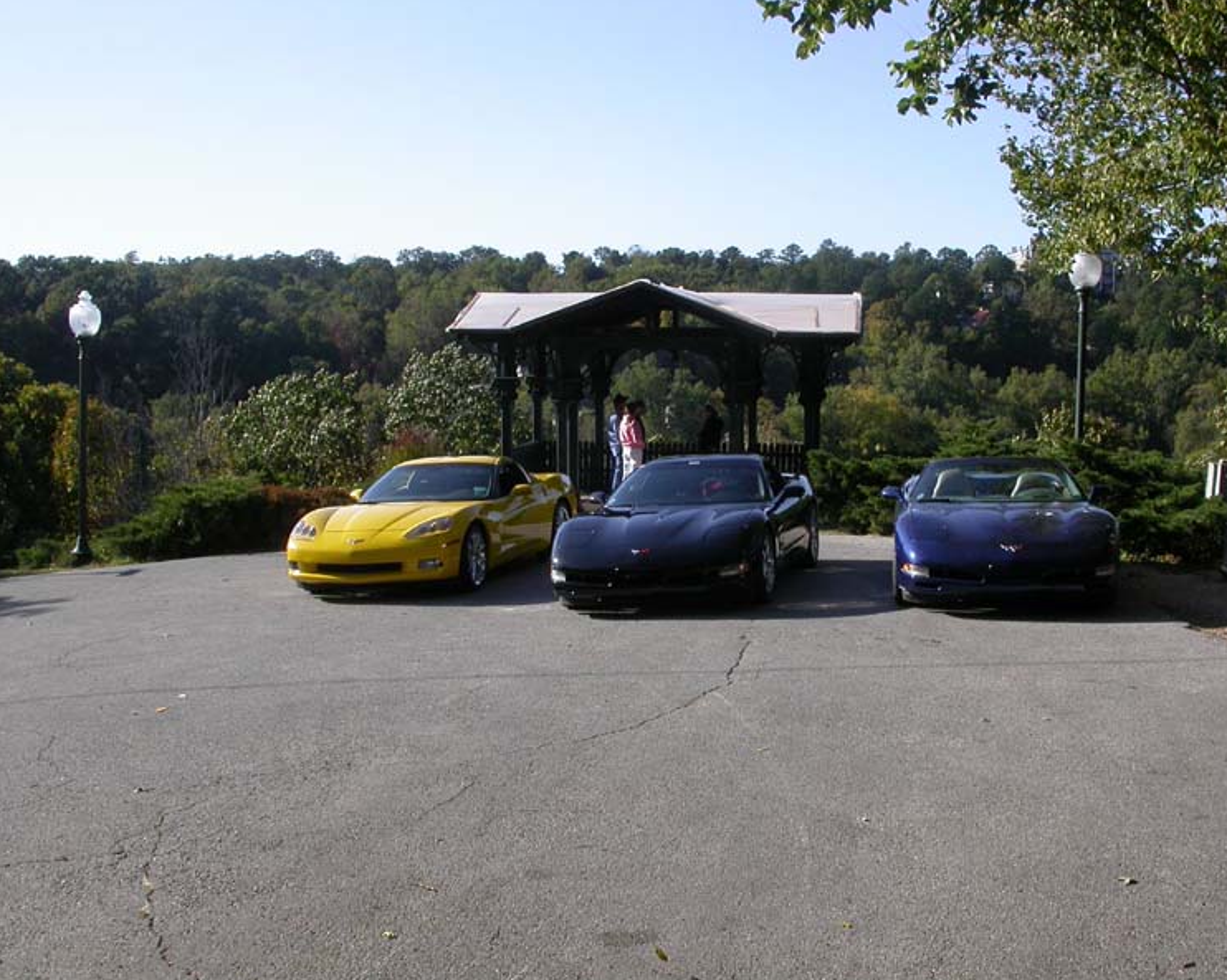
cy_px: 489
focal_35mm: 40
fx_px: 1452
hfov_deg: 45.8
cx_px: 658
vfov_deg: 37.3
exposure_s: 1/273
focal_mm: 7.85
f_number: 6.7
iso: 100
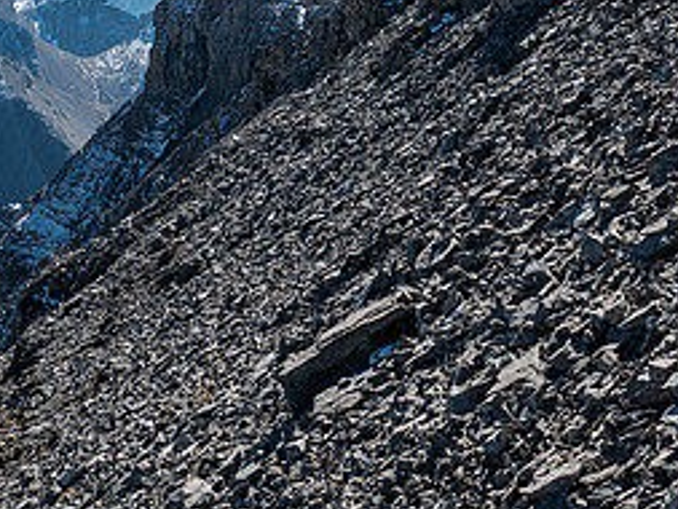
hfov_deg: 34.9
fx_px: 1078
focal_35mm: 55
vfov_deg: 26.2
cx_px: 370
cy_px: 127
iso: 200
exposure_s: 1/400
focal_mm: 12
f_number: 8
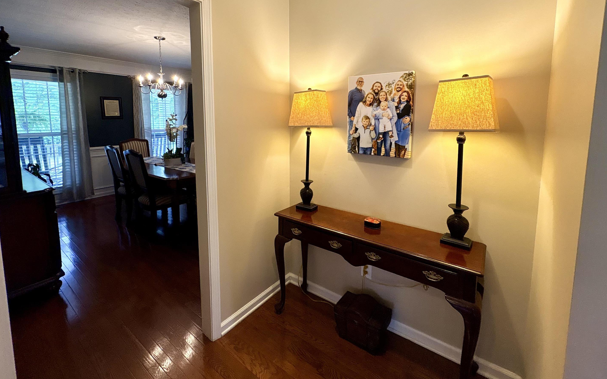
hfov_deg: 97.8
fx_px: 265
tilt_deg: -3.1
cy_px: 144
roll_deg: +0.9
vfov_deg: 70.2
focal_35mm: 16
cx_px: 301
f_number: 2.2
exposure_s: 1/60
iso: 125
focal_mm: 2.22
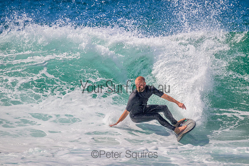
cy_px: 71
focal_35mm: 912
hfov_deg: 2.3
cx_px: 142
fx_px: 6306
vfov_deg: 1.5
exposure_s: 1/1600
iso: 800
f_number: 11
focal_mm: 800
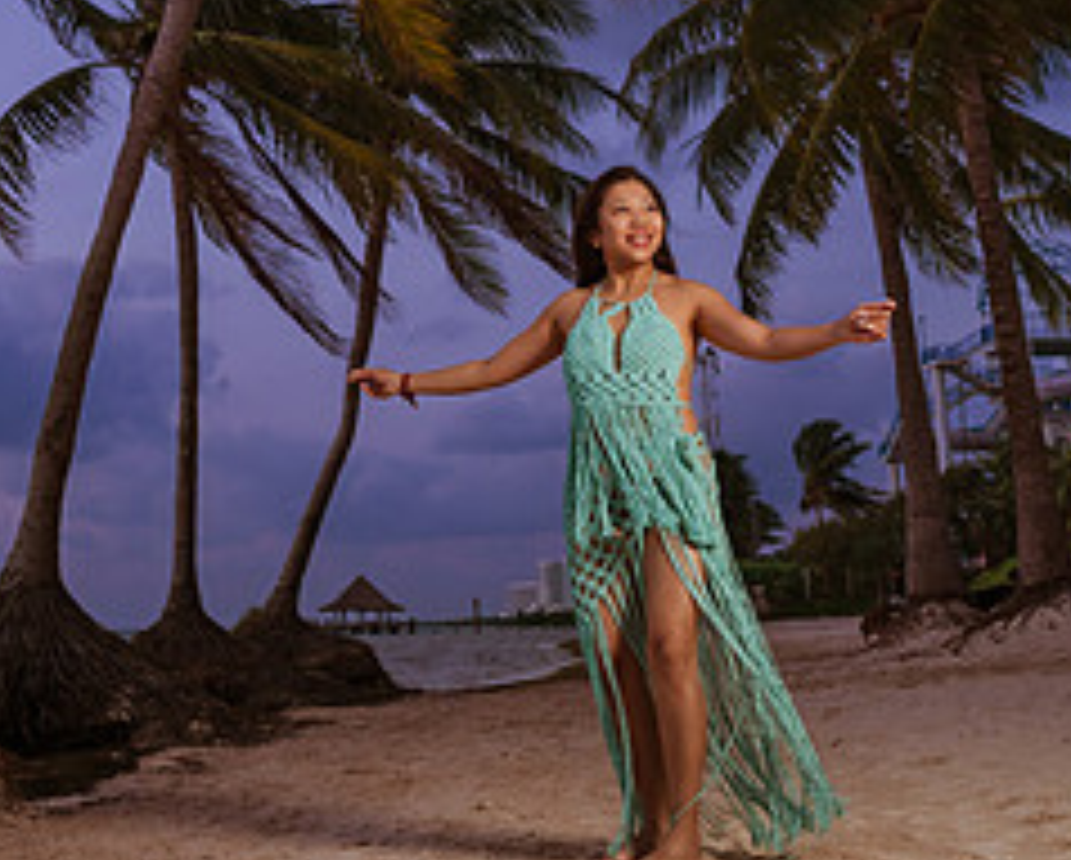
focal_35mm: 49
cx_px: 392
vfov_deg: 30.2
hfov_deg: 37.7
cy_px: 173
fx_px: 1555
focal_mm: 20
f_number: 4
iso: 200
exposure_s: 1/160
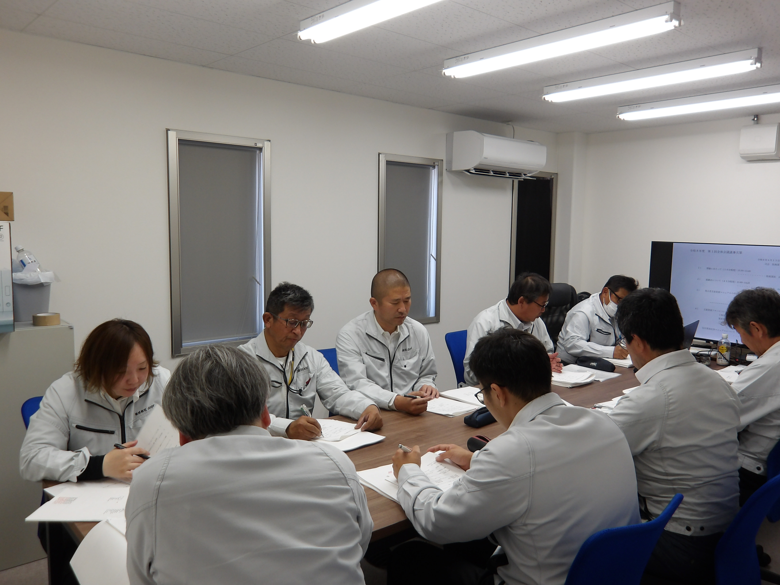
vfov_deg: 51.4
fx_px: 608
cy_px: 292
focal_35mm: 27
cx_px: 390
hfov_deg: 65.3
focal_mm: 4.9
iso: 100
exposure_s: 1/61
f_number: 3
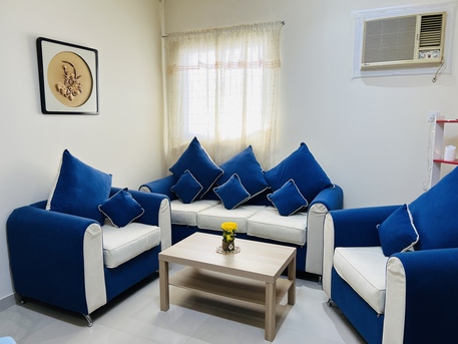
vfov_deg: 53.1
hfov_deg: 67.3
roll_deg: +0.1
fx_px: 344
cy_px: 172
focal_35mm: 26
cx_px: 229
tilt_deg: -8.5
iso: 100
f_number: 1.5
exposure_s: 1/120
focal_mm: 5.7
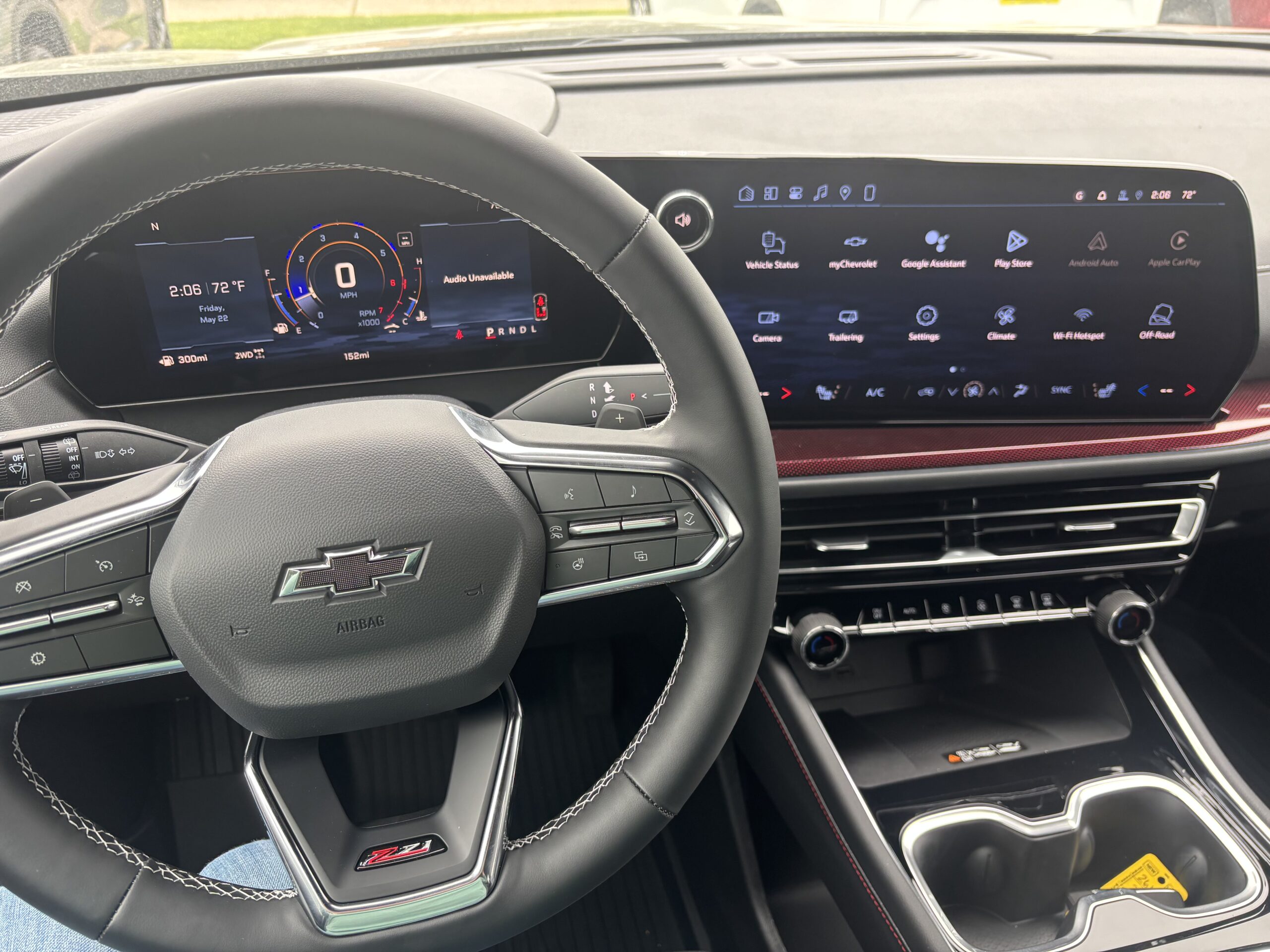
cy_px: 476
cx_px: 635
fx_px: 954
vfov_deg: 53.1
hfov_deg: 67.3
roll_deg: +1.0
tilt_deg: -31.2
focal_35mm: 26
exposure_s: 1/121
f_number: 1.6
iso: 80
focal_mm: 5.96
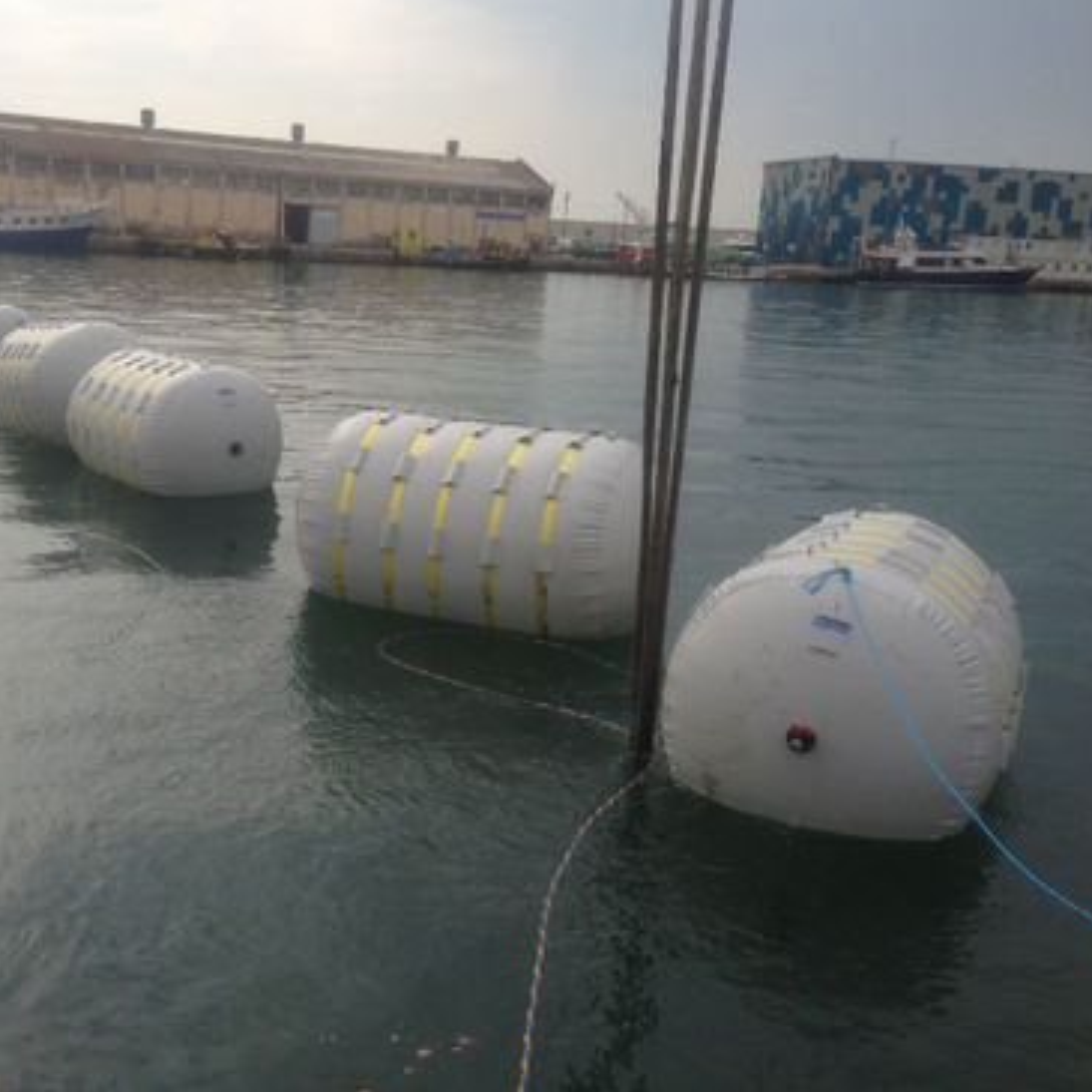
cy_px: 534
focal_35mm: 40
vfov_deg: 41.9
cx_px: 386
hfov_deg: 41.4
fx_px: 1428
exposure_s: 1/1695
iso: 50
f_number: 2.4
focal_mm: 4.13
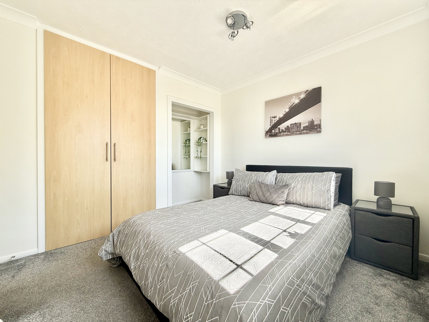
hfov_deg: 102.1
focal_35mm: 14
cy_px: 161
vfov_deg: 85.7
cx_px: 214
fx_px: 174
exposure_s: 1/231
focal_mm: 2.22
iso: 64
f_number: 2.2
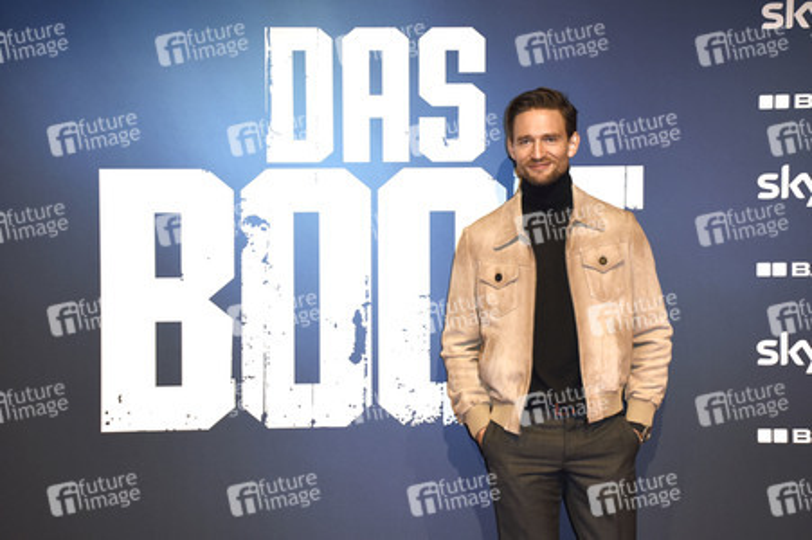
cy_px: 270
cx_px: 406
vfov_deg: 20.1
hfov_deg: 29.9
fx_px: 1521
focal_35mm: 68
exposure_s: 1/160
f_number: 6.3
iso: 500
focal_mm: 45
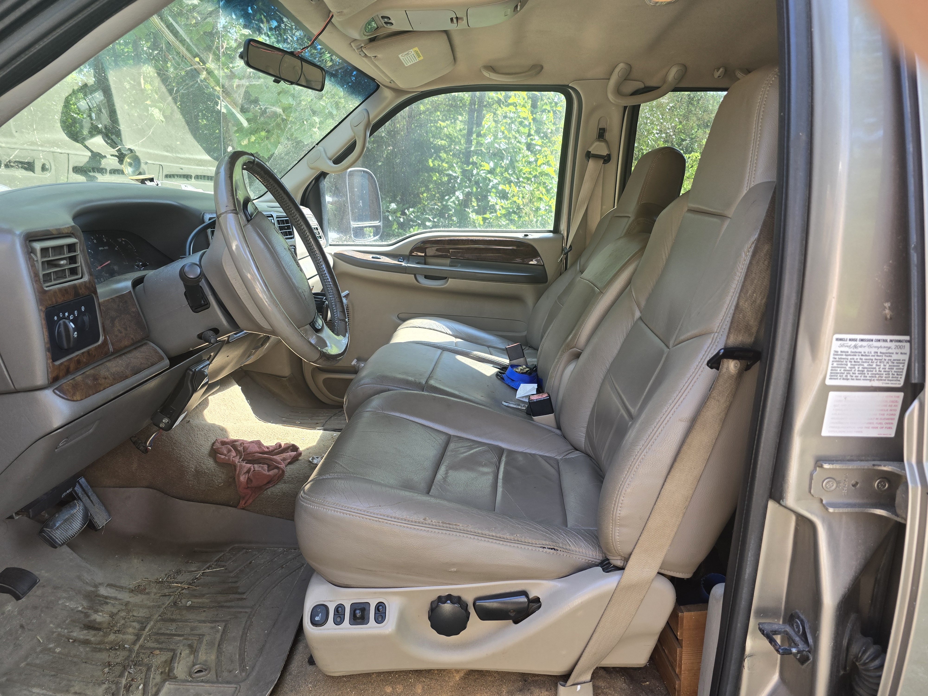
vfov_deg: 58.9
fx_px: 617
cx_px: 464
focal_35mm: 23
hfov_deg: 73.9
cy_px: 348
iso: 80
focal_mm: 6.3
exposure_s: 1/180
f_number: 1.7
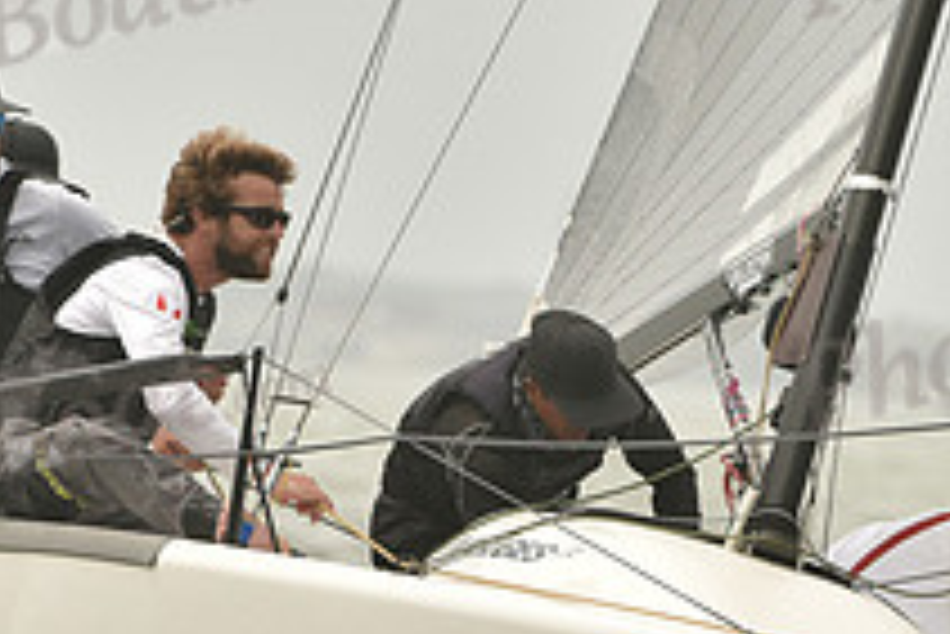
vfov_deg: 1.7
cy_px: 614
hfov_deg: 2.5
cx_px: 567
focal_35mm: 823
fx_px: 21732
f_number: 9
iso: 400
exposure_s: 1/1000
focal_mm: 300
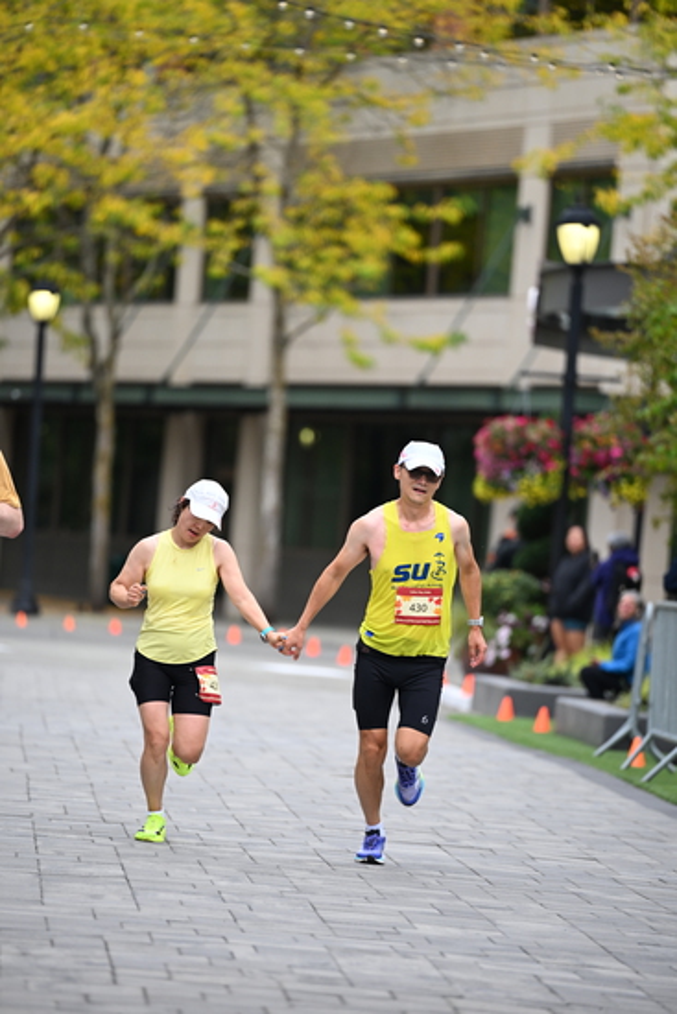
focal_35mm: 200
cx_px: 338
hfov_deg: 6.9
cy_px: 507
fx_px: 5638
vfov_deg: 10.3
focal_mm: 200
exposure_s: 1/2000
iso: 640
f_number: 2.8
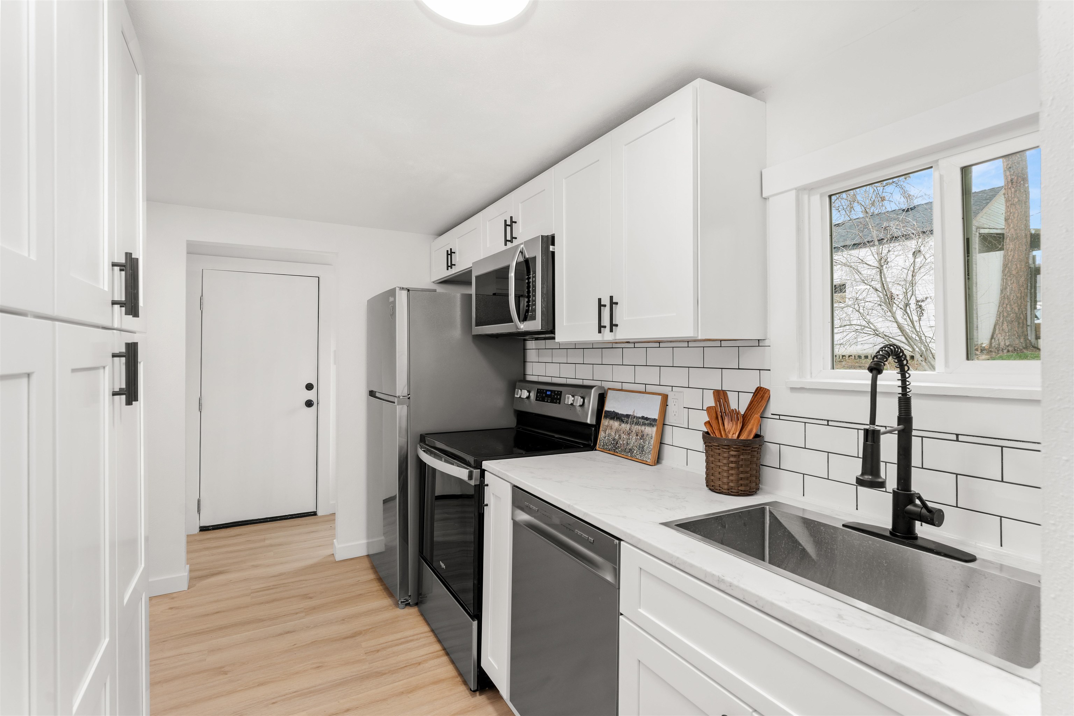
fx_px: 498
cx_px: 537
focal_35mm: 17
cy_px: 358
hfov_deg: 94.3
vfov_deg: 71.4
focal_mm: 16.7
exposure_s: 1/2
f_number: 8
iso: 200
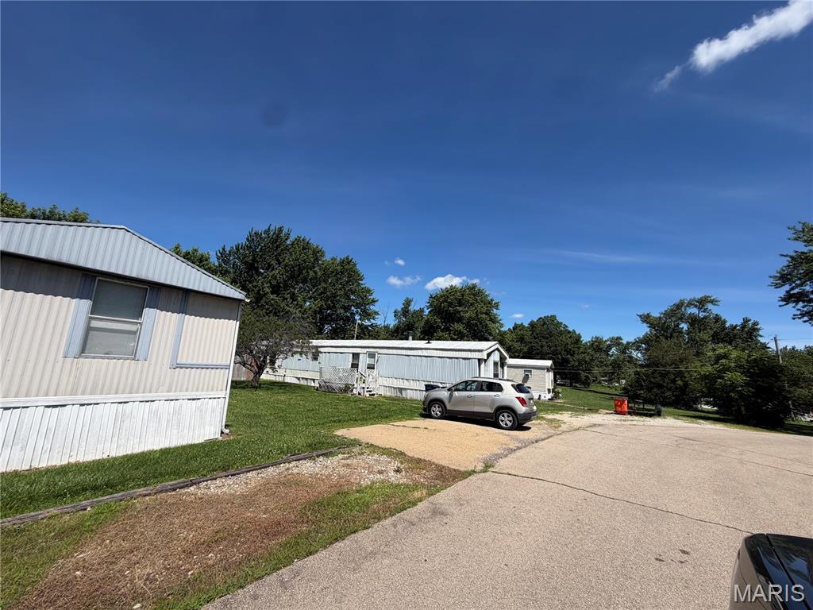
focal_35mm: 14
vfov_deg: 85.7
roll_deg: -2.2
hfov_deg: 102.1
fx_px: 329
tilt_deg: +10.9
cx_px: 406
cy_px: 305
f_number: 2.2
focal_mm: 2.22
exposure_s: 1/955
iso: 20
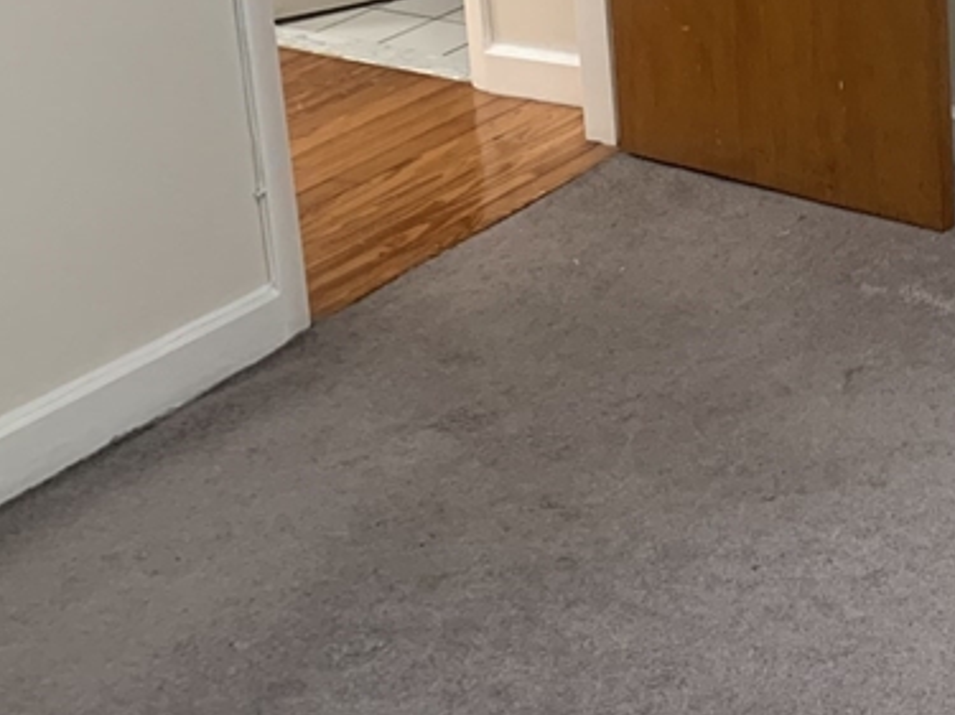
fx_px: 1958
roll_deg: +2.4
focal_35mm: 71
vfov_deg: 19.0
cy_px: -239
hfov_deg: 24.7
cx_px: 1151
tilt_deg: -10.7
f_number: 1.8
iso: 100
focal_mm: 4.25
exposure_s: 1/88
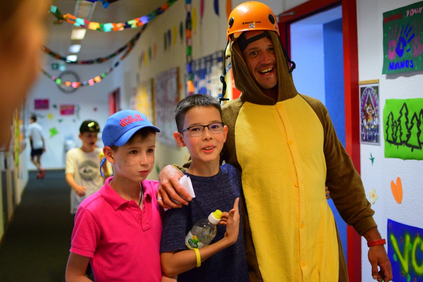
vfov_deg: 25.8
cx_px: 212
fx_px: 617
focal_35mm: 52
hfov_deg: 37.8
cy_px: 141
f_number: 1.8
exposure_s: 1/250
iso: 3200
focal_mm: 35
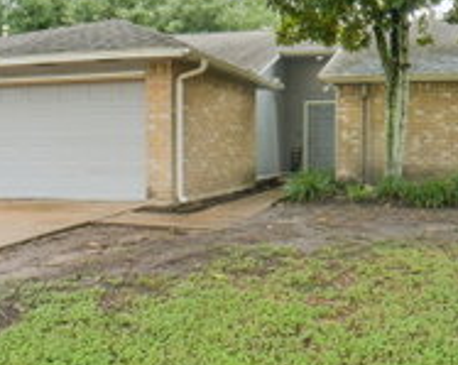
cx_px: 306
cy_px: 168
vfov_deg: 41.0
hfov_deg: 49.5
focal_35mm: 36
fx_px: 487
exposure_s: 1/320
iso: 500
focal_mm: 14
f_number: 11
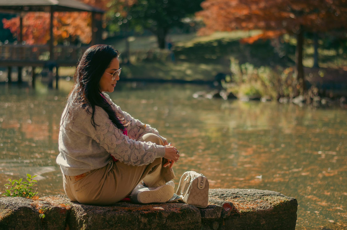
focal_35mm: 75
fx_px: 721
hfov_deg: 27.0
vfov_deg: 18.1
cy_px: 115
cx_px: 174
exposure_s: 1/1000
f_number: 1.8
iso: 100
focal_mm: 50
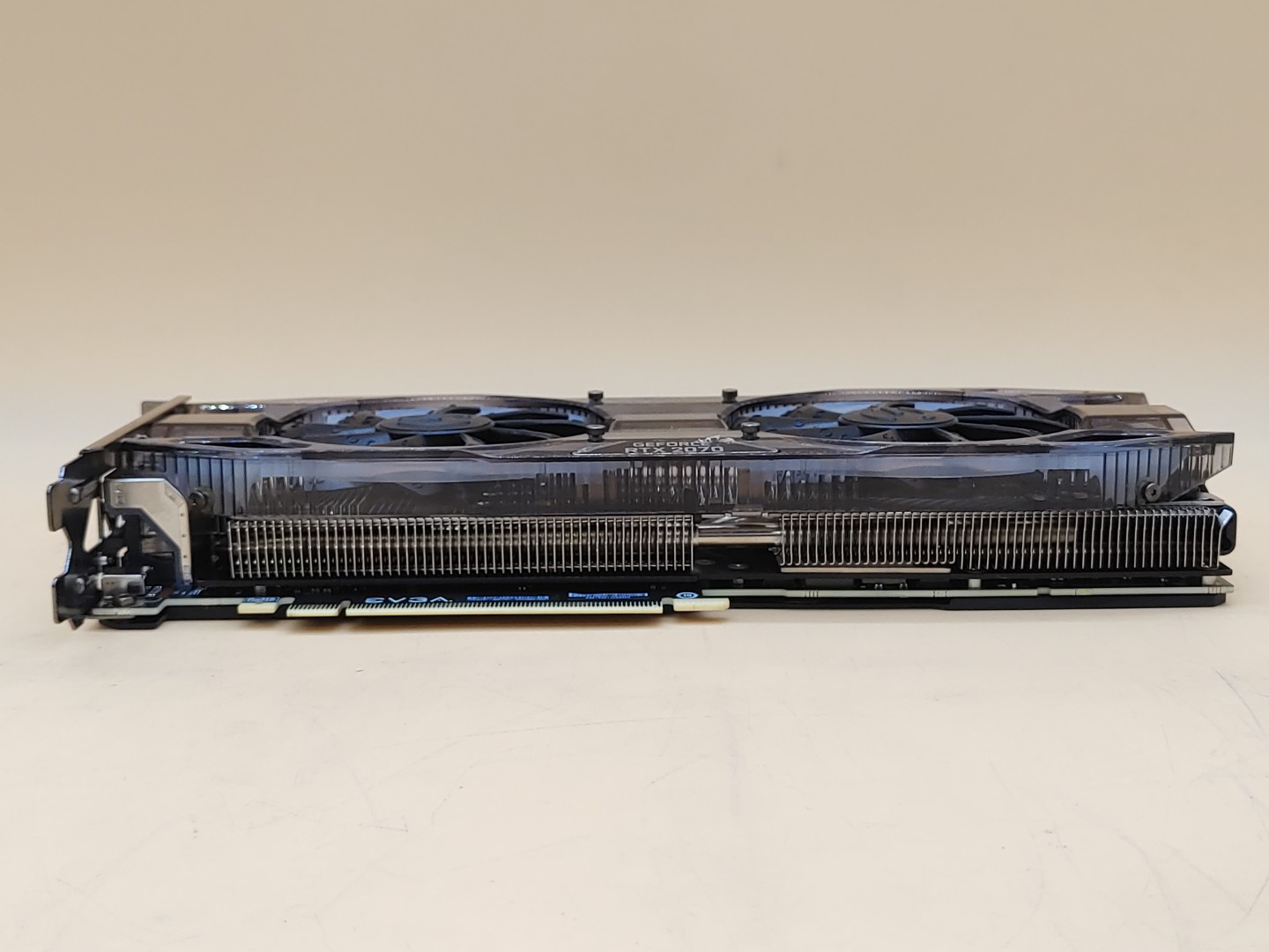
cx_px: 634
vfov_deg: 32.9
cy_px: 476
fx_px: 1613
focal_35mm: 44
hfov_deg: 42.9
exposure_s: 1/120
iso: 50
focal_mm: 4.36
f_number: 1.8
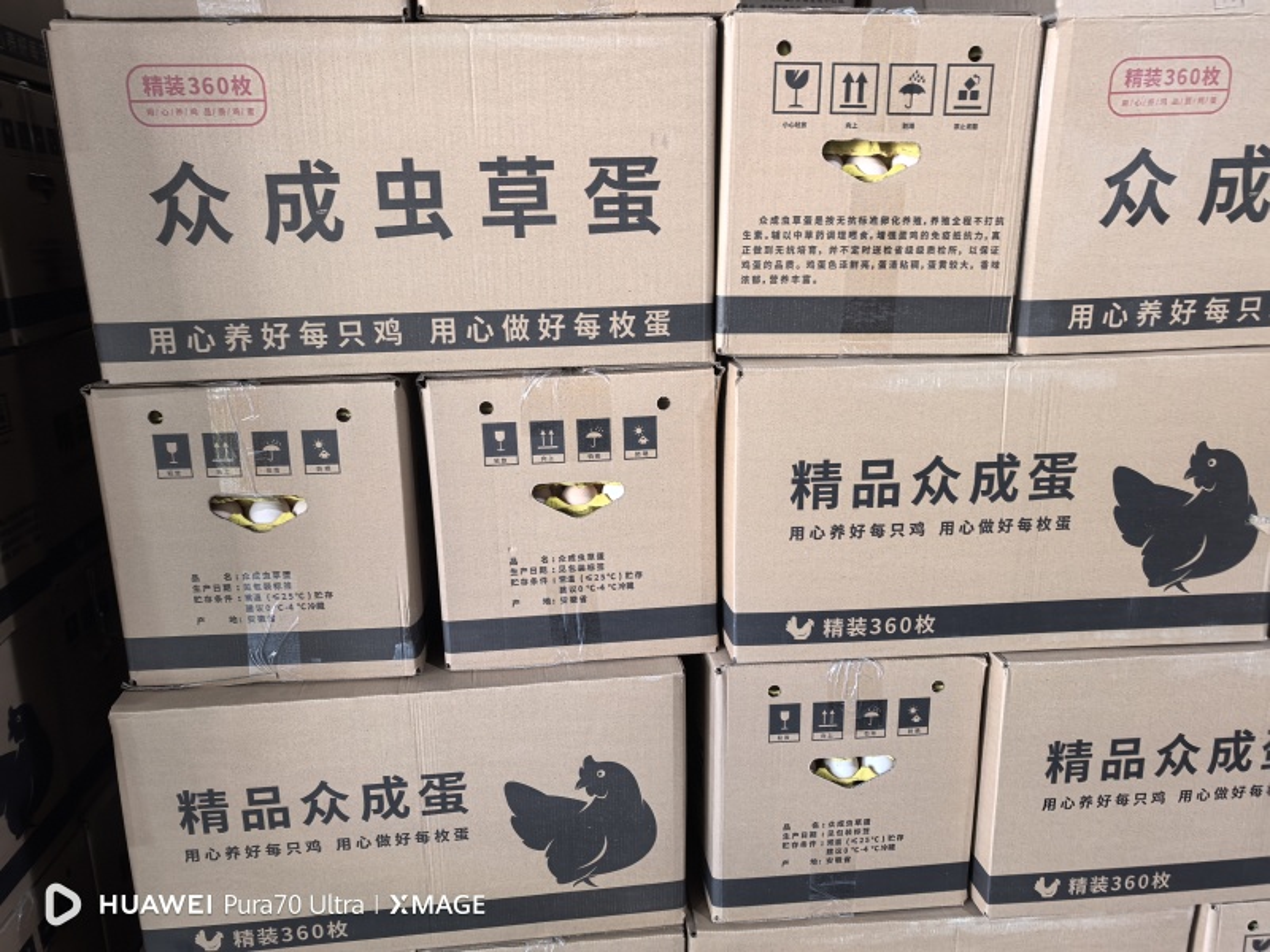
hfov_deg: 65.3
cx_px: 635
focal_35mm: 27
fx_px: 991
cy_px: 476
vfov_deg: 51.4
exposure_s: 1/50
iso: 400
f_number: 2
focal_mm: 8.5
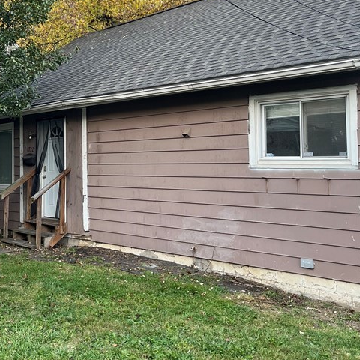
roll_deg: -0.2
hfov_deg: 33.7
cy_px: 122
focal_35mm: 49
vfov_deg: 34.4
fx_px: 577
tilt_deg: +3.8
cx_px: 74
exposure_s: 1/122
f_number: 1.6
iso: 100
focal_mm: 5.1
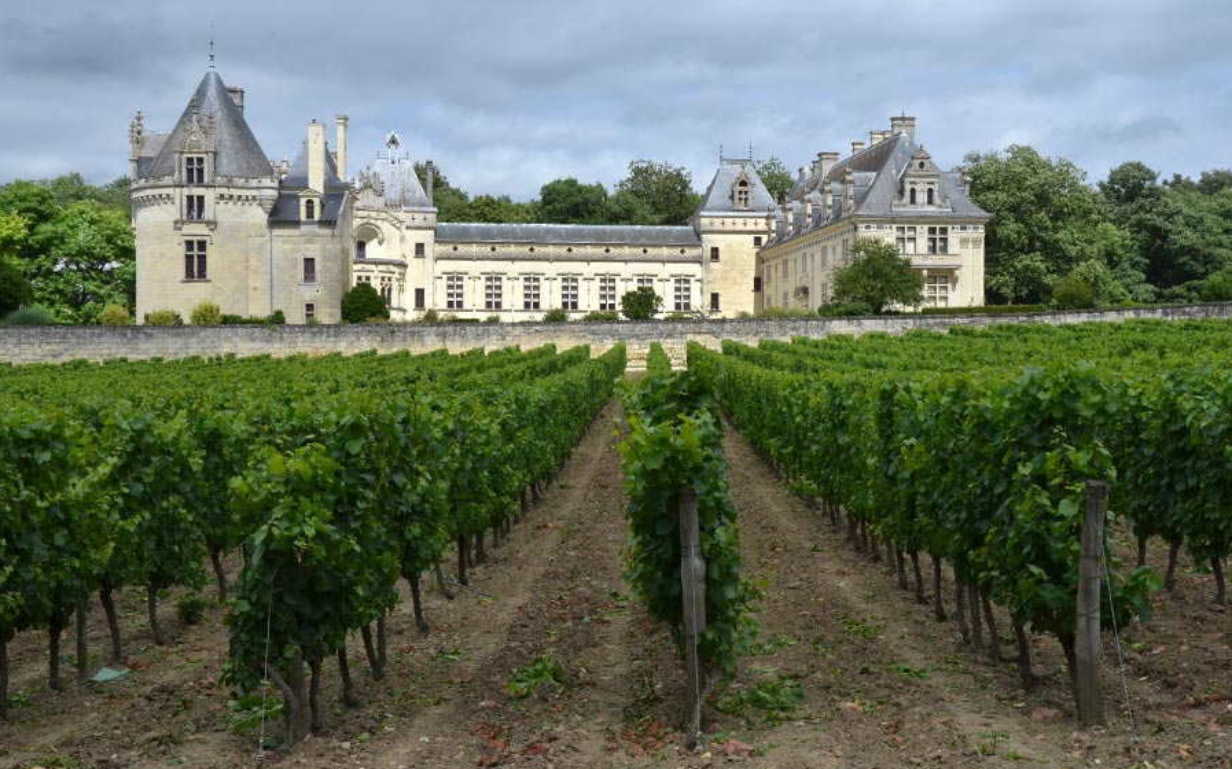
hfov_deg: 41.1
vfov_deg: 26.3
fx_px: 1645
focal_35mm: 49
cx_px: 615
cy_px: 383
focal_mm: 32
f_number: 18
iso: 400
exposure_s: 1/320
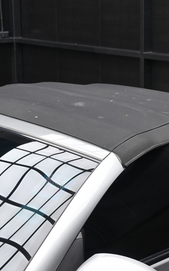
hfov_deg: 16.2
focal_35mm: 80
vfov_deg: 25.8
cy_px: 136
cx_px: 130
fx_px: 590
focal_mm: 35
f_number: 6.7
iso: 280
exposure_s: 1/60
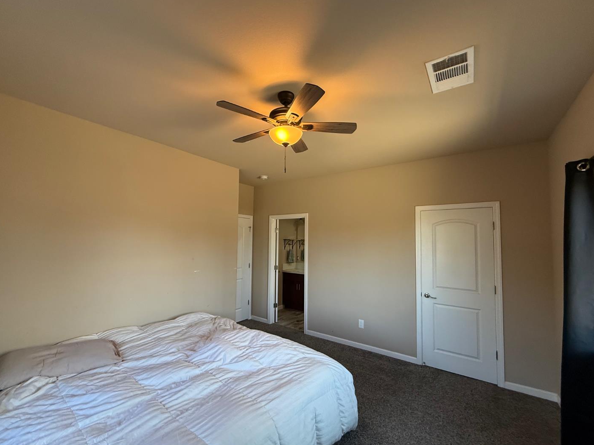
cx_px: 289
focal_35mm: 15
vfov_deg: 81.7
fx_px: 257
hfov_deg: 98.1
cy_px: 227
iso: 250
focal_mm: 2.22
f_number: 2.2
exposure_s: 1/99
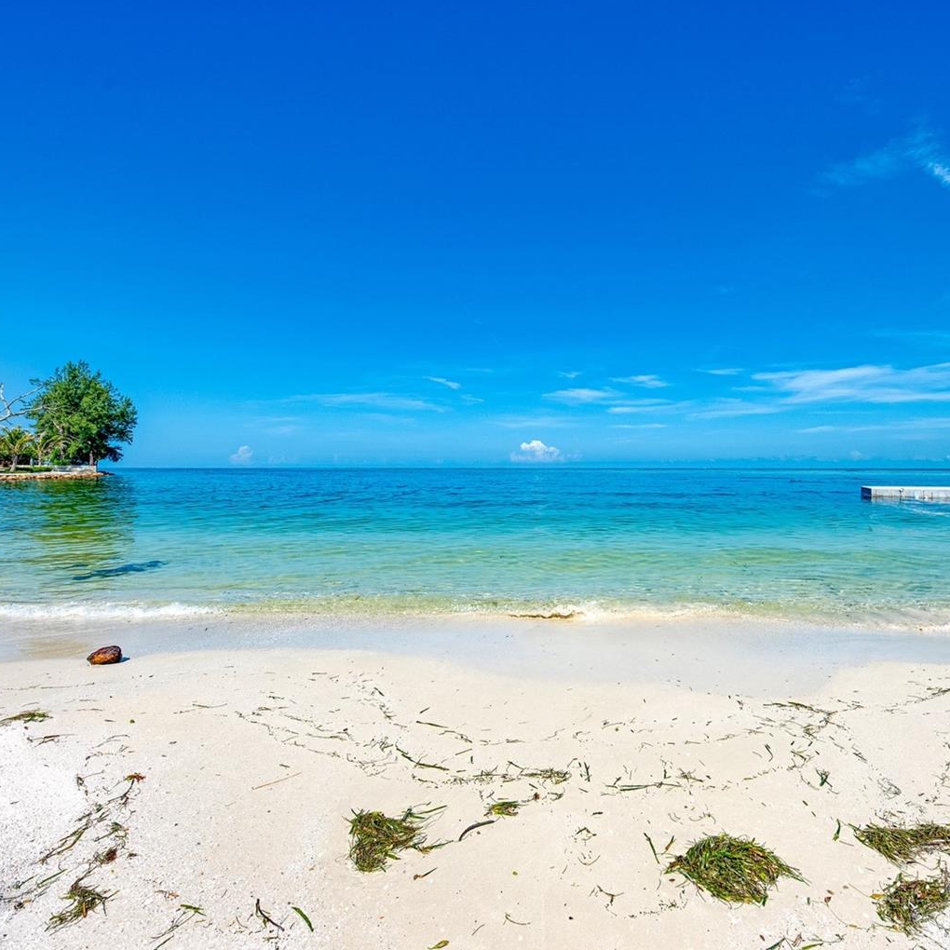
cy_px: 462
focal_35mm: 16
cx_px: 571
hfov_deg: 86.3
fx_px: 497
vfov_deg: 87.4
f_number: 7.1
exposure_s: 1/200
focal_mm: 12
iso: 400
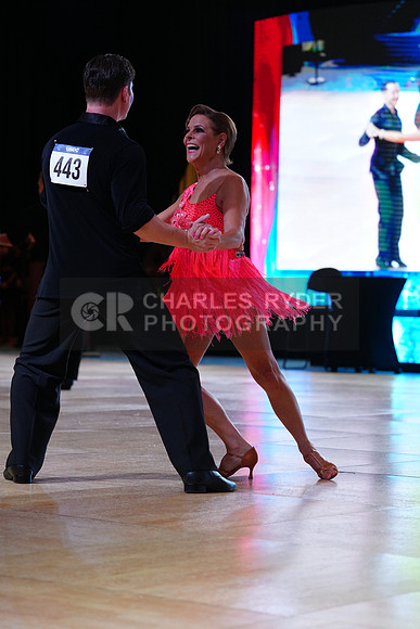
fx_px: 1994
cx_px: 210
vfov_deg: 17.9
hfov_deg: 12.0
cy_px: 314
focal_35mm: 114
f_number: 4
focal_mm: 114
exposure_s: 1/500
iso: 2500
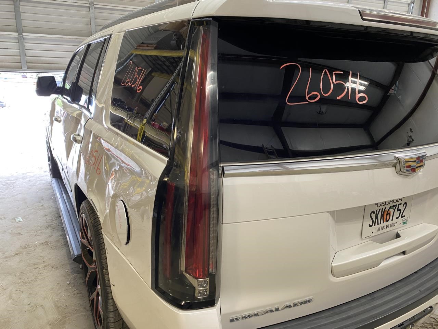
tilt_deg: -16.5
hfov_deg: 67.3
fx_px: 329
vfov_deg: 53.1
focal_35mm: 26
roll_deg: -3.1
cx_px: 219
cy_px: 164
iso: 160
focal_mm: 4.25
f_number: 1.8
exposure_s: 1/60
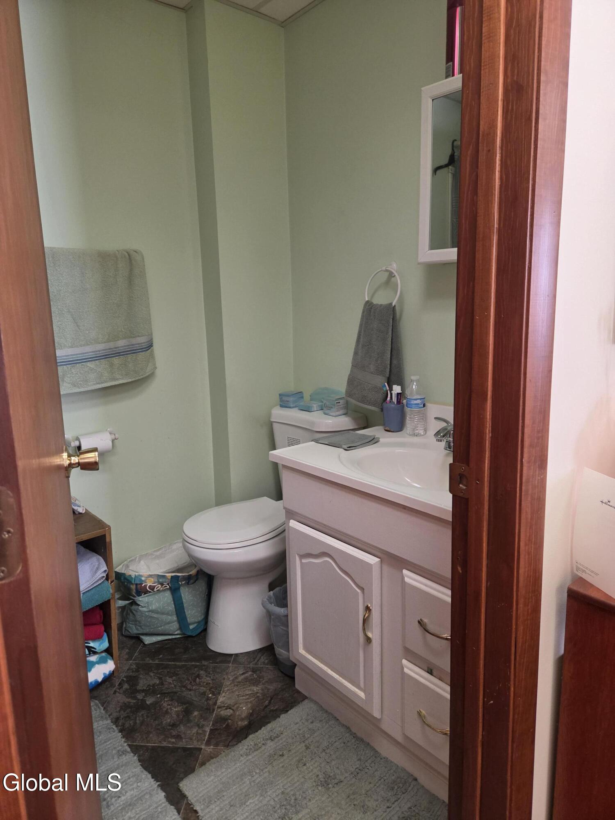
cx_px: 308
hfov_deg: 58.9
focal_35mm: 23
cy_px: 410
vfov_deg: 73.9
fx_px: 545
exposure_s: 1/120
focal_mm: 5.4
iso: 320
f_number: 1.8
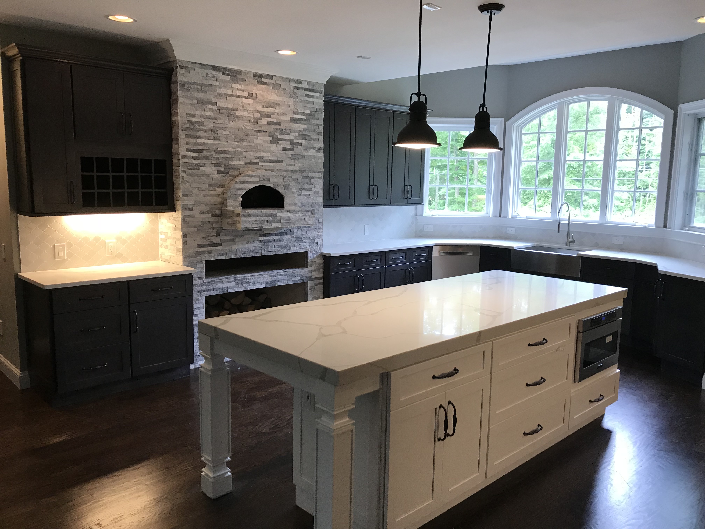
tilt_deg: -7.6
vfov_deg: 49.7
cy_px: 264
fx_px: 570
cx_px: 352
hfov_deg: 63.4
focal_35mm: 28
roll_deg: -0.7
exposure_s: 1/30
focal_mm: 3.99
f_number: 1.8
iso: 25
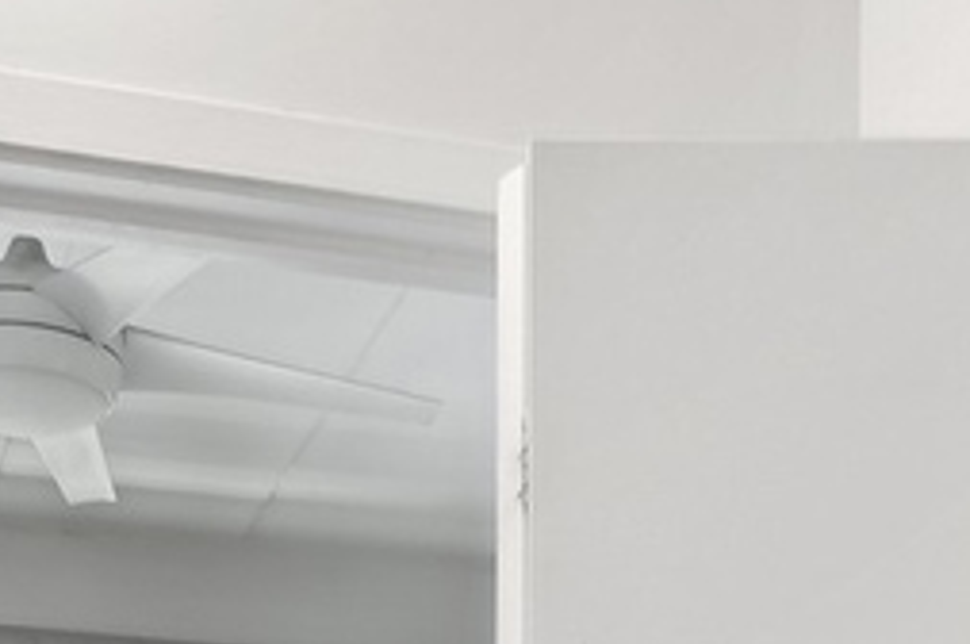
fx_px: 2422
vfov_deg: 12.6
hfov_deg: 22.6
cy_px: 1422
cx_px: 437
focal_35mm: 90
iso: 100
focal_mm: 14
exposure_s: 1/4
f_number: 9
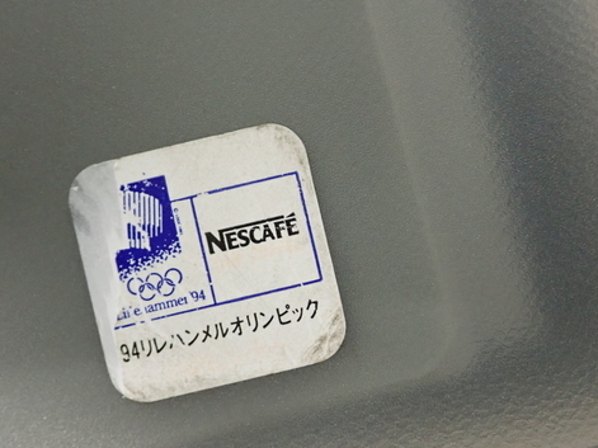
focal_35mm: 51
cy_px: 221
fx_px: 881
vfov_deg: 28.5
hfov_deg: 37.4
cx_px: 336
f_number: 2.8
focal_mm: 7.34
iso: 800
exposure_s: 1/100
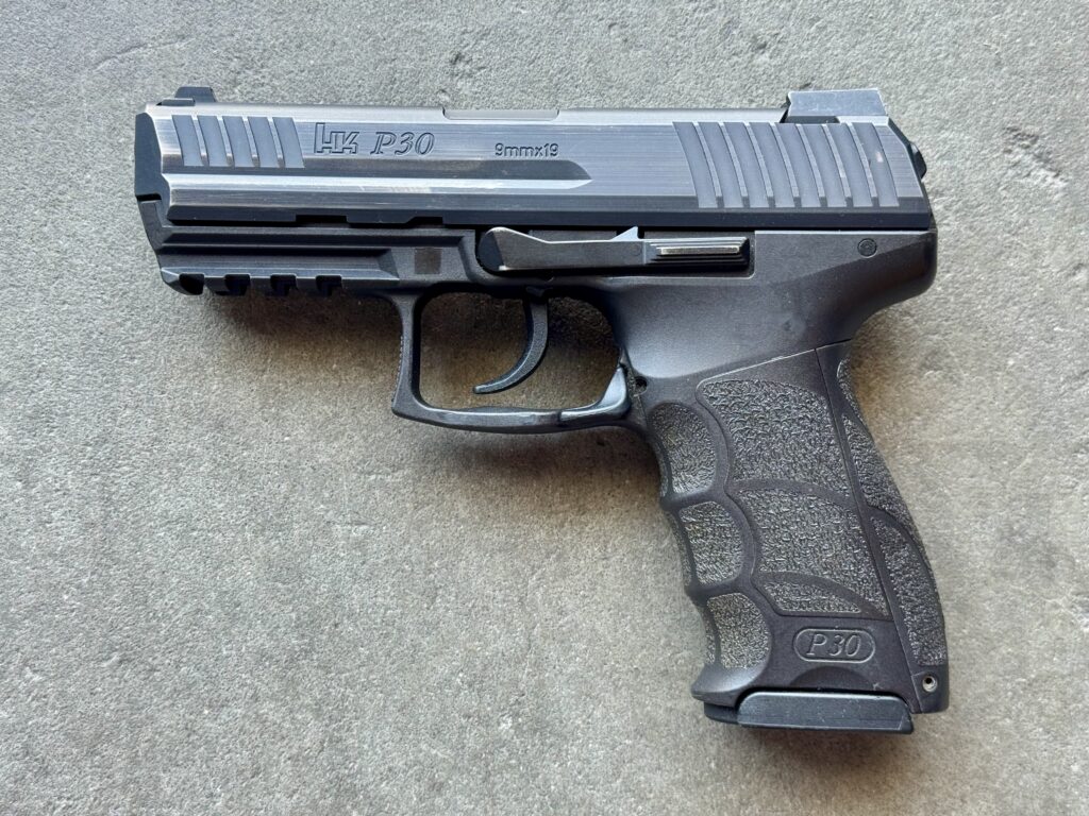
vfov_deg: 30.3
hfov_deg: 39.7
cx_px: 544
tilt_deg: -86.2
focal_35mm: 48
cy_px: 408
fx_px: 1510
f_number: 1.78
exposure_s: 1/120
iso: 80
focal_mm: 6.76
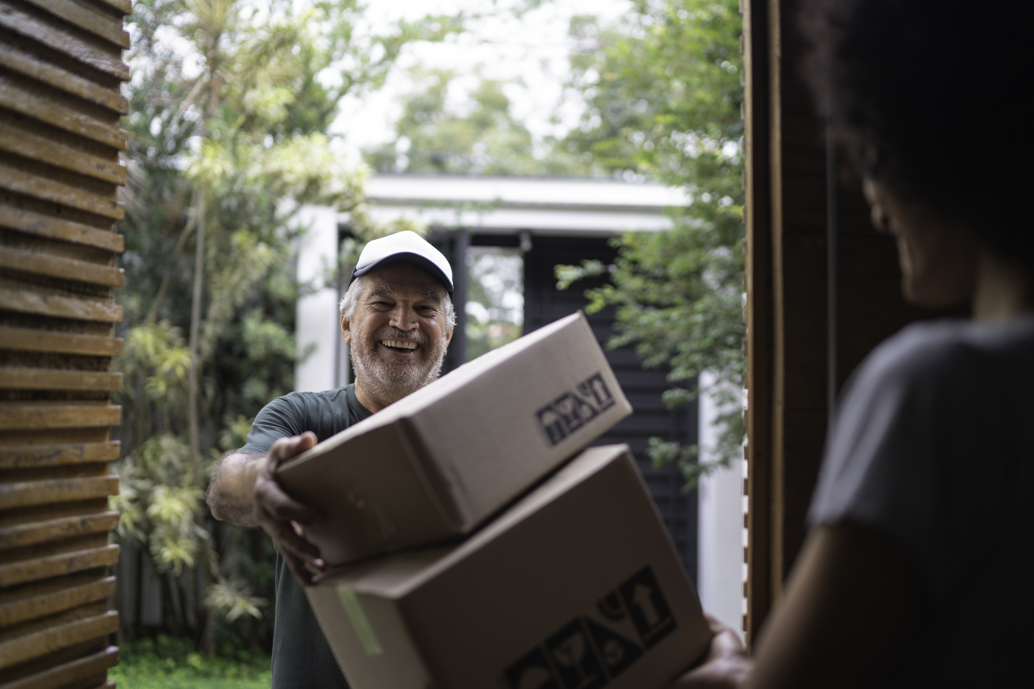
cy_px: 344
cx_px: 517
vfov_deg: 37.9
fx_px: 1005
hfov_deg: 54.4
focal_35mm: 35
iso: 160
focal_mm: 35
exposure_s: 1/200
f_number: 1.6
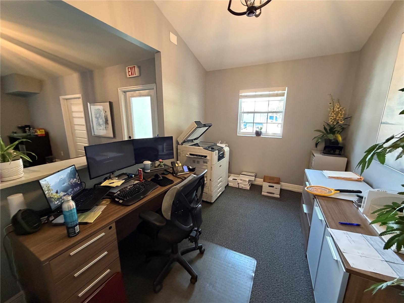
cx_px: 202
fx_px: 163
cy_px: 152
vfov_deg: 85.7
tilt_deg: -11.5
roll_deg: +0.4
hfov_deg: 102.1
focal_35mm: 14
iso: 640
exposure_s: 1/60
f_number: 2.2
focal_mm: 2.22
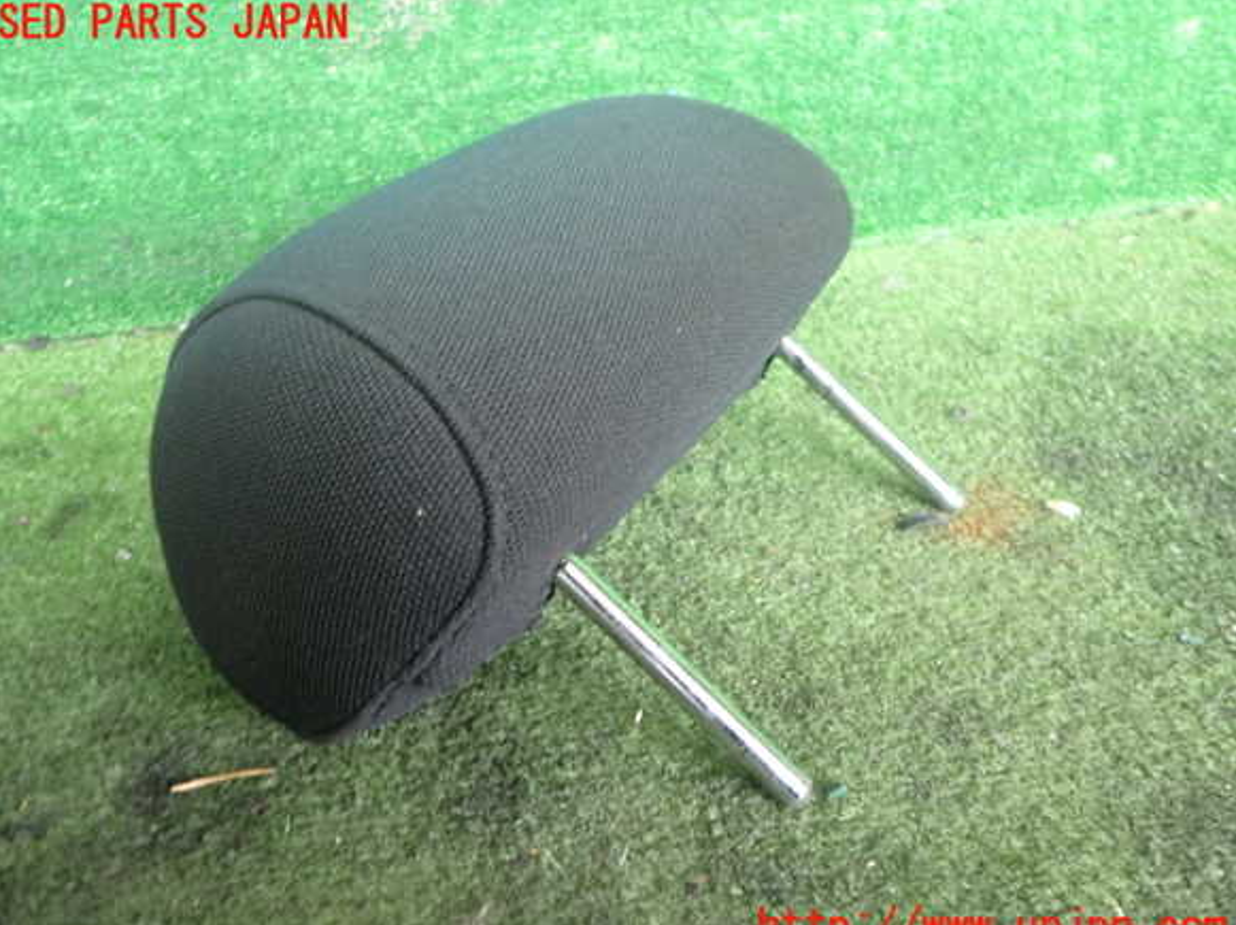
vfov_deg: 45.4
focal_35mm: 31
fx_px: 1106
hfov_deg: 58.4
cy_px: 476
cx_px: 600
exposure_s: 1/30
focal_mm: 5.4
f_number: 2.3
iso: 200
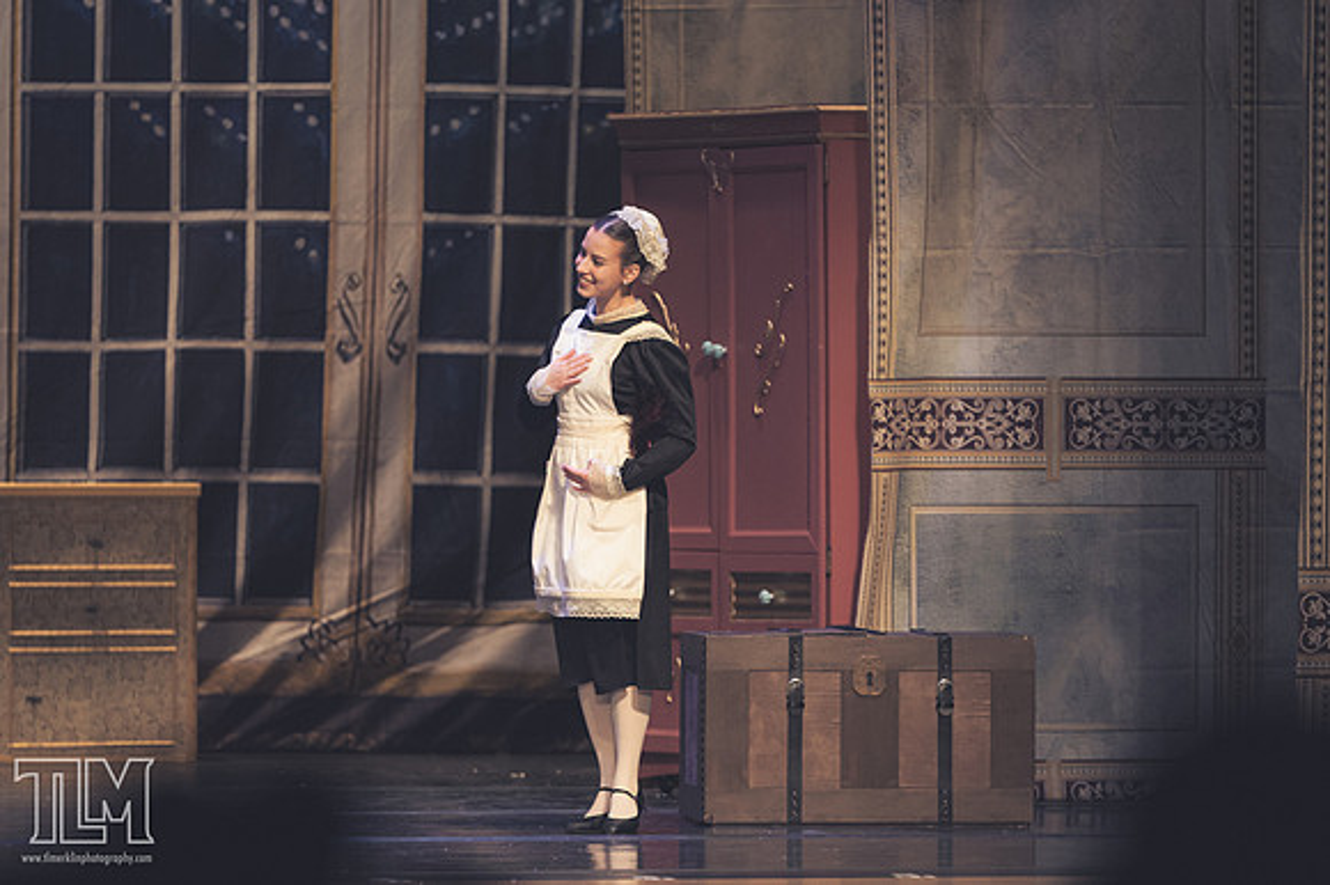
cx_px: 665
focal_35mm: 300
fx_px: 11077
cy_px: 442
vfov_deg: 4.6
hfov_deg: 6.9
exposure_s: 1/320
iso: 900
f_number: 2.8
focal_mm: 200
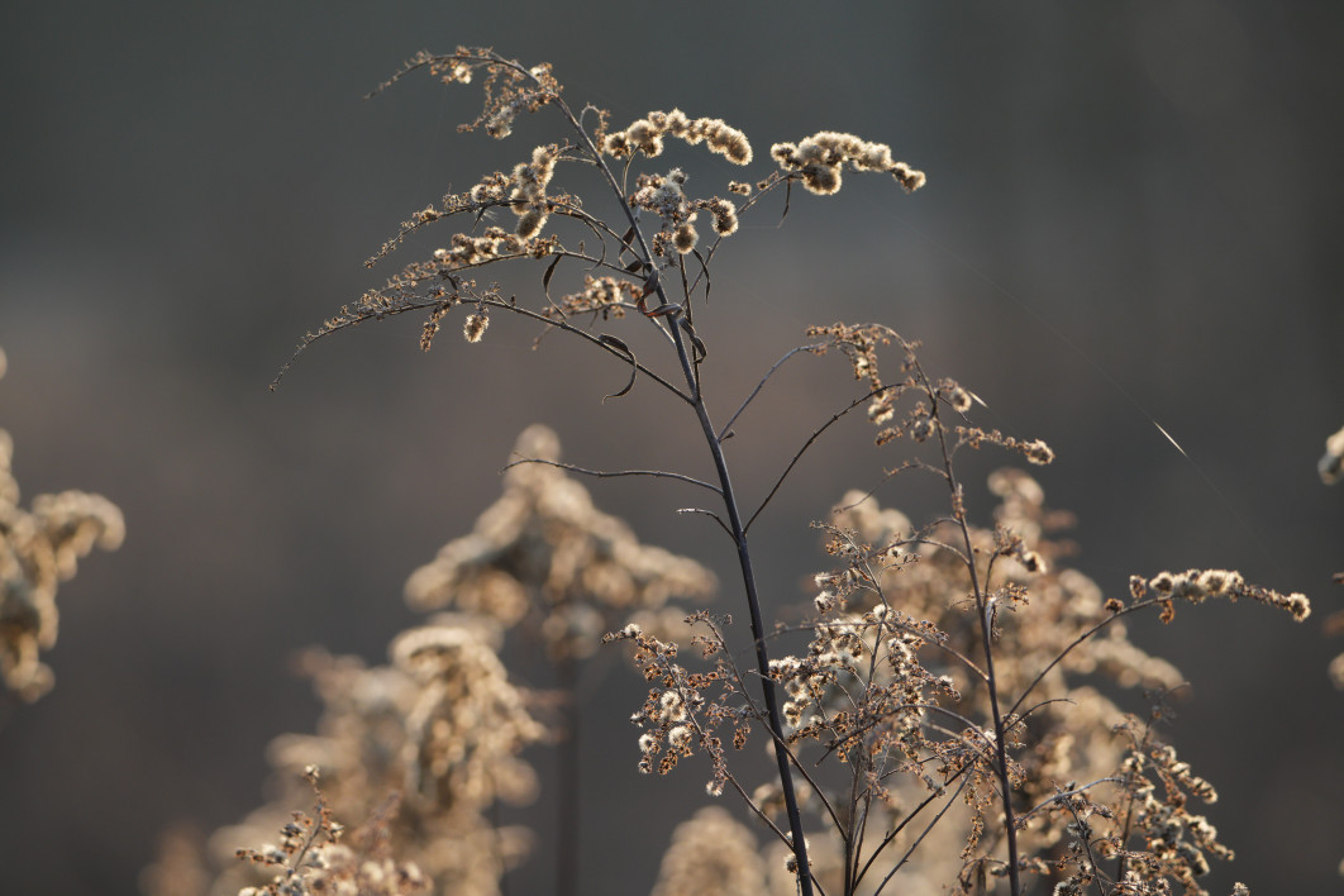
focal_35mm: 450
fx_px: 16799
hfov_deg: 4.6
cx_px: 672
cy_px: 448
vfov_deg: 3.1
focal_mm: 450
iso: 800
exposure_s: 1/500
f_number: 8
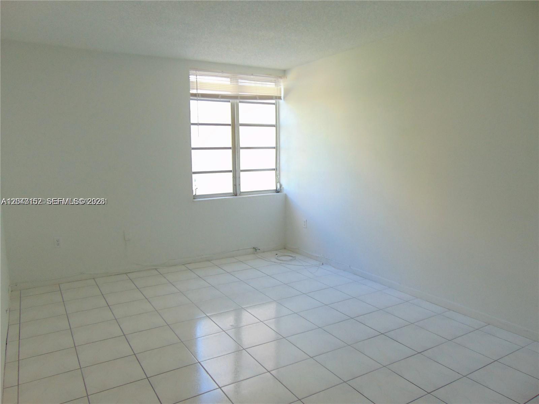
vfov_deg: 54.9
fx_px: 389
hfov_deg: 69.4
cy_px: 202
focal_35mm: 25
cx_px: 270
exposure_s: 1/30
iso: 100
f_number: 3
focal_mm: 4.5
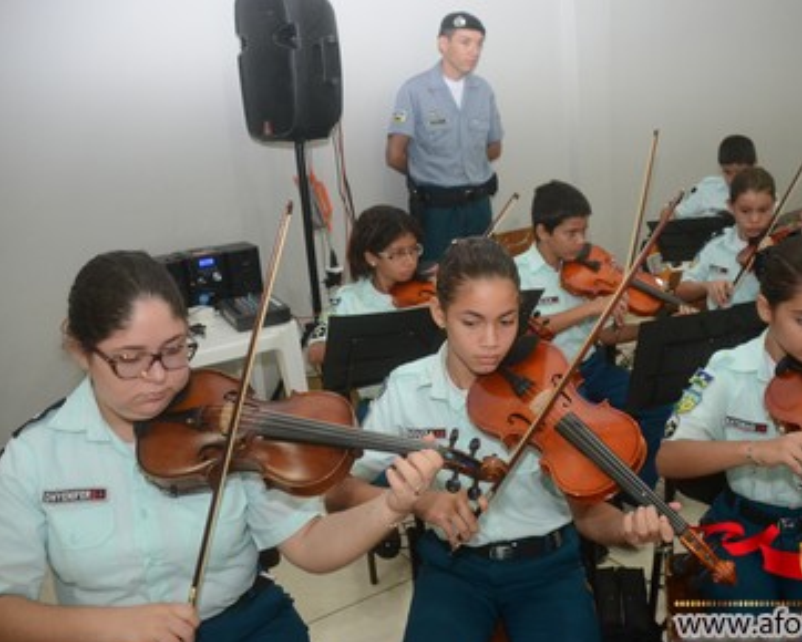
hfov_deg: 51.1
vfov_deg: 42.3
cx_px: 490
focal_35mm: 35
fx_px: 831
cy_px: 330
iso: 1600
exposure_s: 1/80
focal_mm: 20
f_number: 3.5
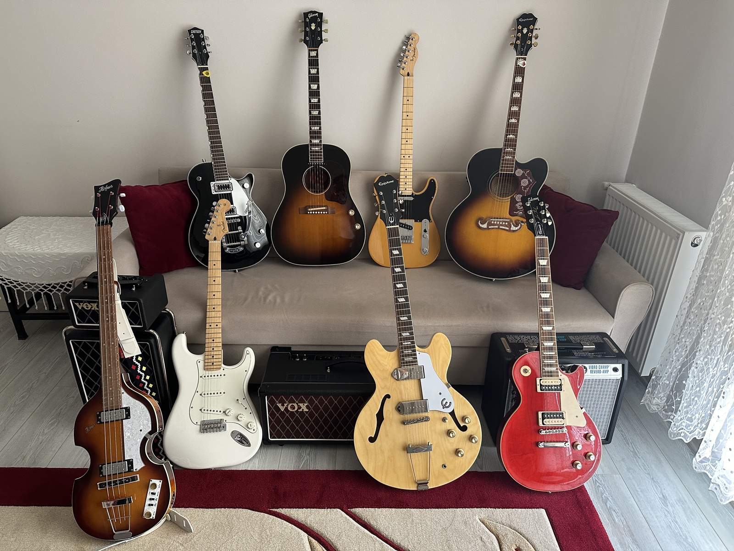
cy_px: 276
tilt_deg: -26.0
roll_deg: -1.0
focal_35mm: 24
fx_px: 509
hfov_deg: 71.6
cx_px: 367
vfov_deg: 56.8
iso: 250
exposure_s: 1/60
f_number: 1.78
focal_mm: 6.86
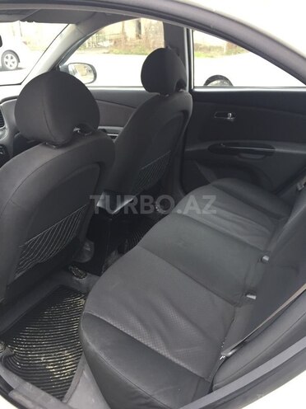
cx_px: 153
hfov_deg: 48.2
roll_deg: +1.3
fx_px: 342
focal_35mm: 29
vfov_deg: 61.7
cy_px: 204
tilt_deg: -27.0
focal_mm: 4.15
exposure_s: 1/33
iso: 50
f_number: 2.2
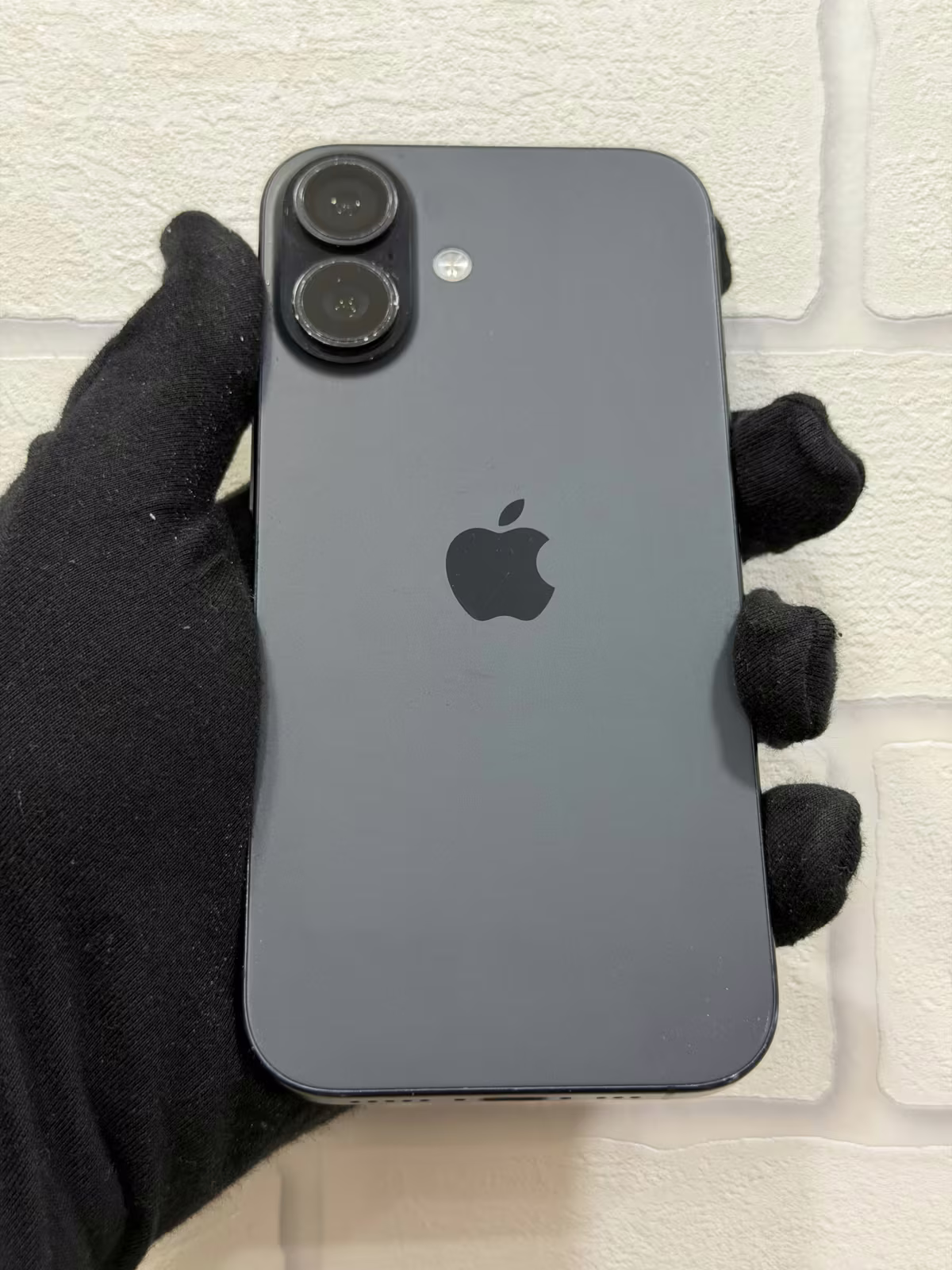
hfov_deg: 30.3
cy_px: 635
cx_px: 476
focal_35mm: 48
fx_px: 1760
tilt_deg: +4.0
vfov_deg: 39.7
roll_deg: -0.9
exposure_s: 1/50
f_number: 1.78
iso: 80
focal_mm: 6.76
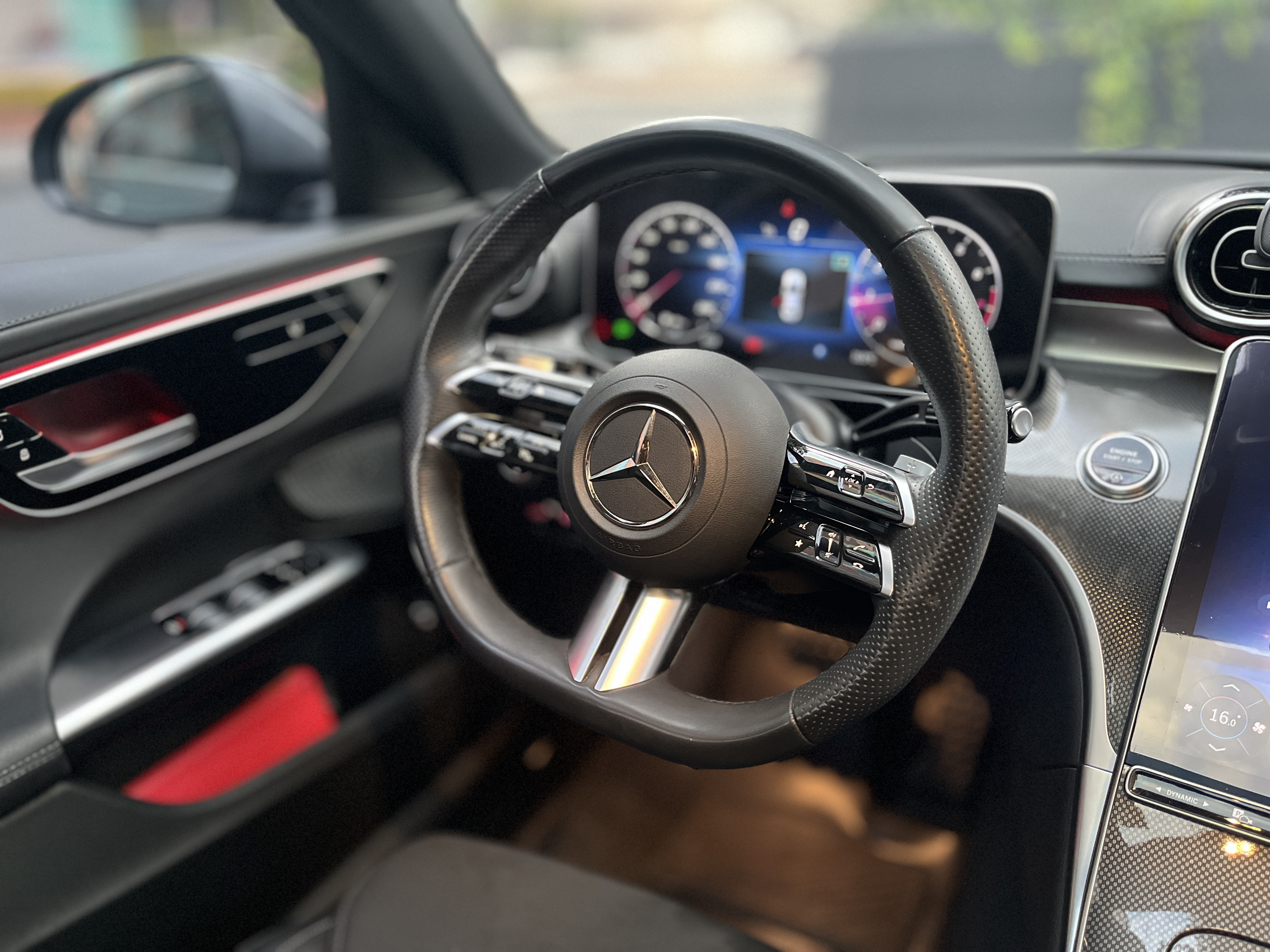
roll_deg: -0.9
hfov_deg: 67.3
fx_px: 954
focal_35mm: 26
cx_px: 635
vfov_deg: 53.1
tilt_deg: -23.9
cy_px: 476
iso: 500
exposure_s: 1/44
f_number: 1.6
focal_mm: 5.1
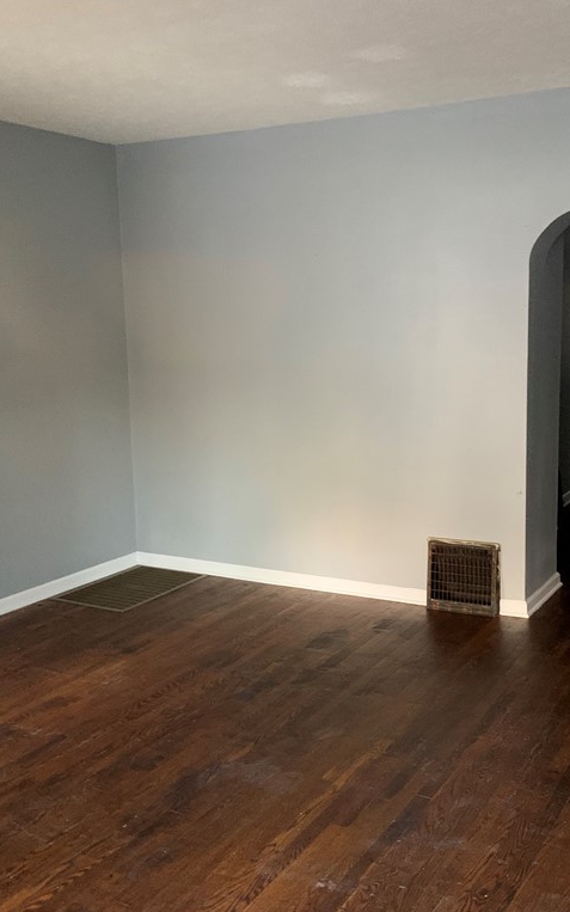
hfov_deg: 34.3
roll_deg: +2.6
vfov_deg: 52.7
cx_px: 341
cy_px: 455
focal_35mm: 37
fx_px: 919
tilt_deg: -8.6
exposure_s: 1/30
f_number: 1.8
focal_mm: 4.25
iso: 500
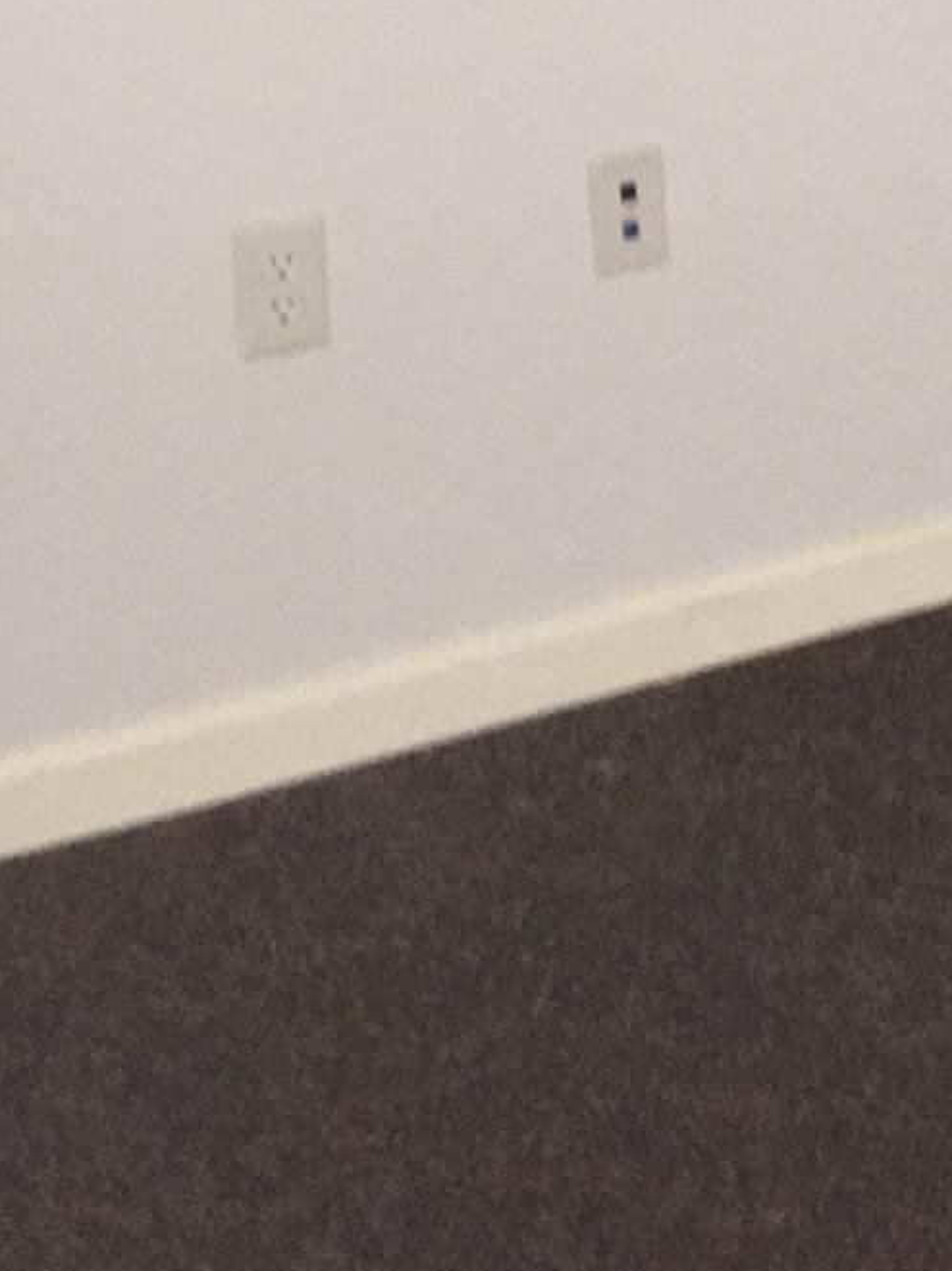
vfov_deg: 20.5
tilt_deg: -8.6
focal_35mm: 88
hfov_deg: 15.5
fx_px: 3228
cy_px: -336
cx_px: 1413
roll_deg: +1.5
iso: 250
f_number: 2.2
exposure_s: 1/16
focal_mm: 4.15
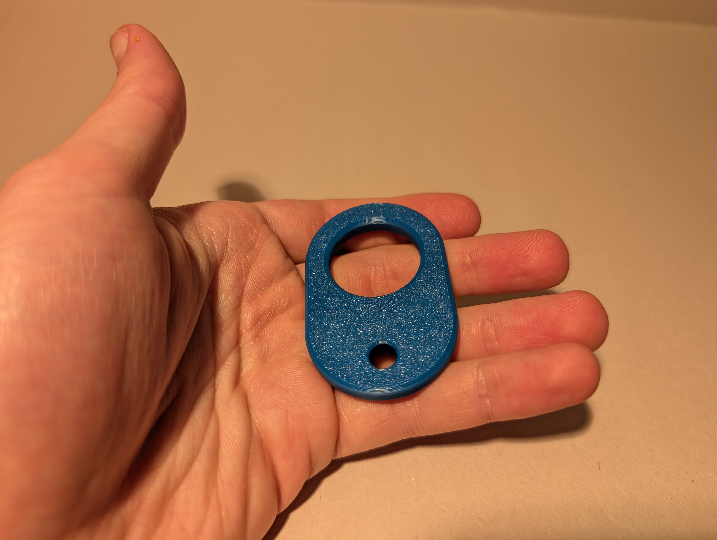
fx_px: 498
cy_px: 270
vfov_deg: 56.9
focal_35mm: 24
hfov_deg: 71.5
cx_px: 358
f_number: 1.68
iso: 83
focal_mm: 6.9
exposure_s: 1/120
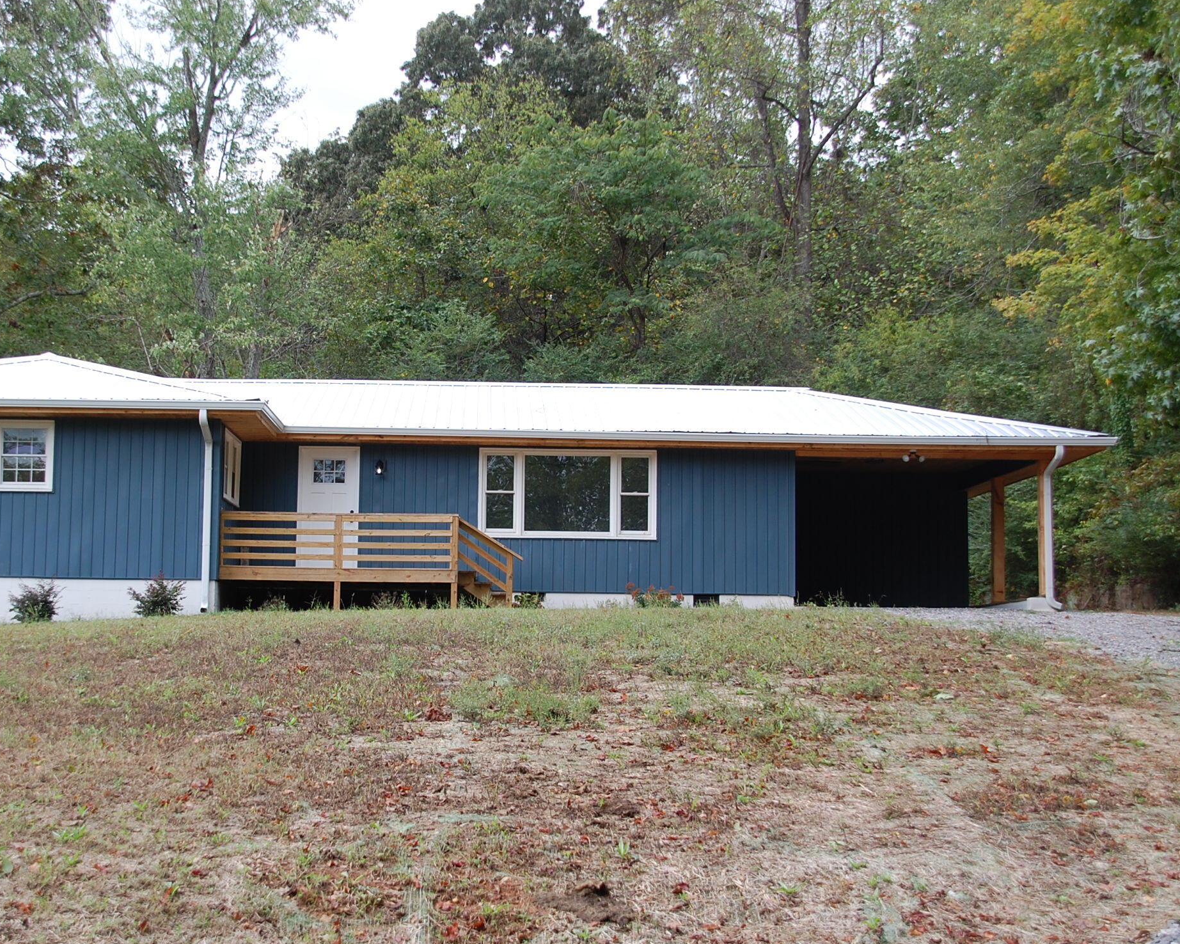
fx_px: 1921
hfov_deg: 34.0
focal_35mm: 55
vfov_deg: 27.6
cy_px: 476
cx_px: 476
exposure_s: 1/200
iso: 200
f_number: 7.1
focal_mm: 32
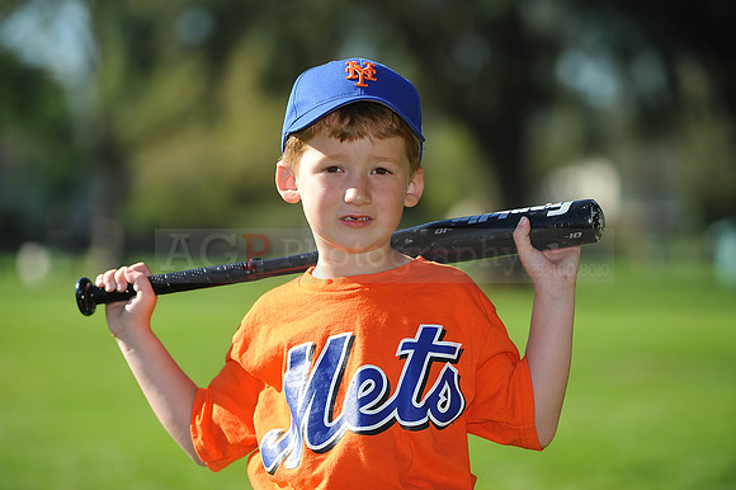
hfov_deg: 10.3
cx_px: 368
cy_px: 245
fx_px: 4086
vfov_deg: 6.9
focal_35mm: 200
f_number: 4.5
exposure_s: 1/1000
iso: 200
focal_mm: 200
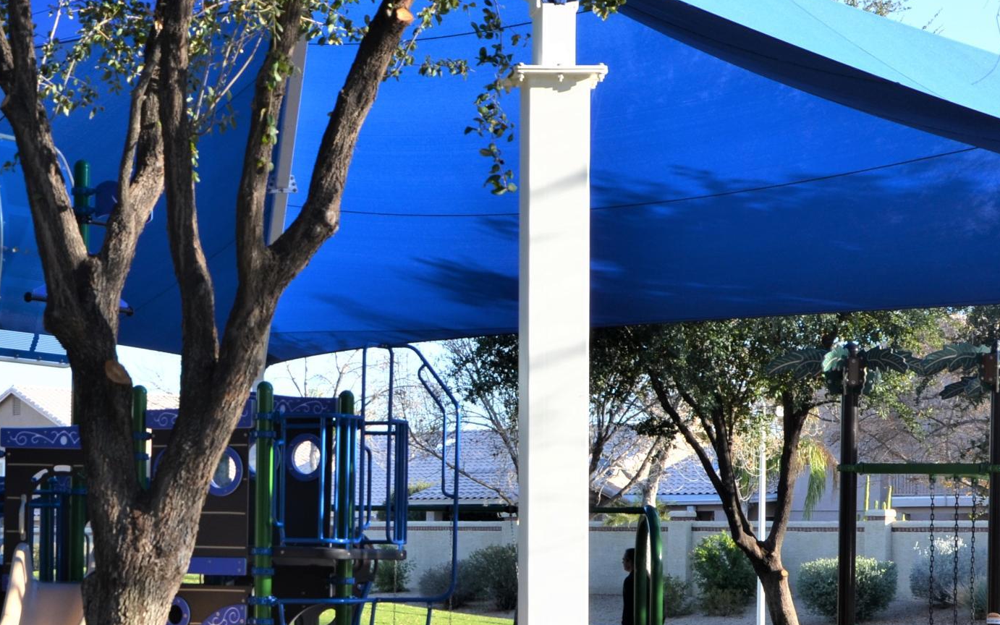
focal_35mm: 106
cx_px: 277
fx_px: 2889
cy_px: 525
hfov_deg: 19.5
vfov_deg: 12.3
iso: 200
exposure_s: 1/200
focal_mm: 32
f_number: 7.1
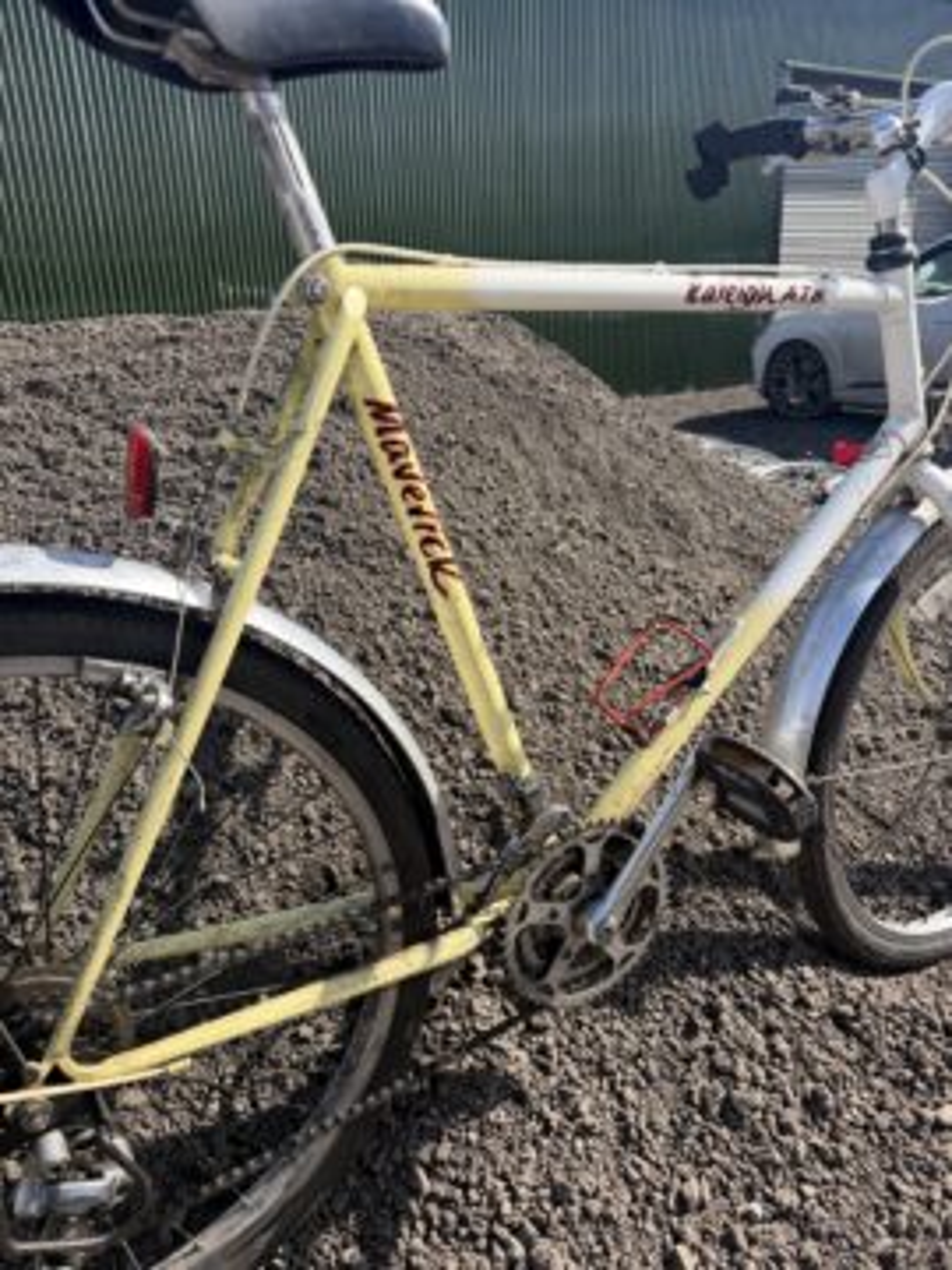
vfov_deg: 71.6
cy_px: 635
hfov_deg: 56.8
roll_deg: +2.9
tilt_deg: -21.3
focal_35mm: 24
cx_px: 476
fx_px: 880
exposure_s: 1/2907
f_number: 1.78
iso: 100
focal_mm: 6.76
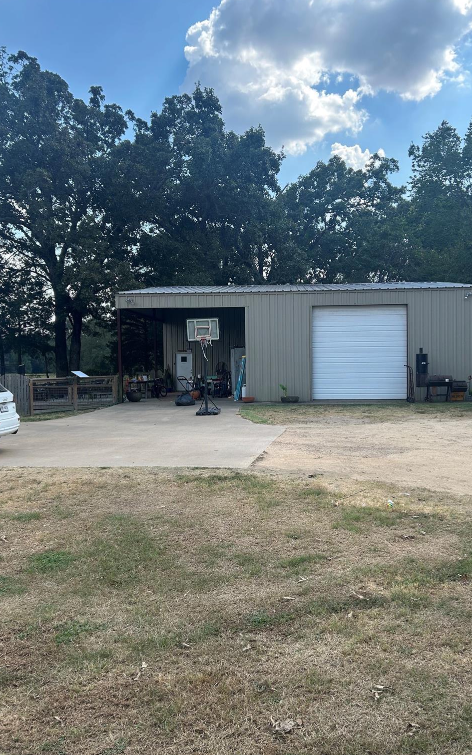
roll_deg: +0.8
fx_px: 576
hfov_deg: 44.4
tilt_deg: -3.3
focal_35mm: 28
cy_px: 378
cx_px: 266
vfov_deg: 66.5
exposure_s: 1/1751
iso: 50
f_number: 1.5
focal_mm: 5.7
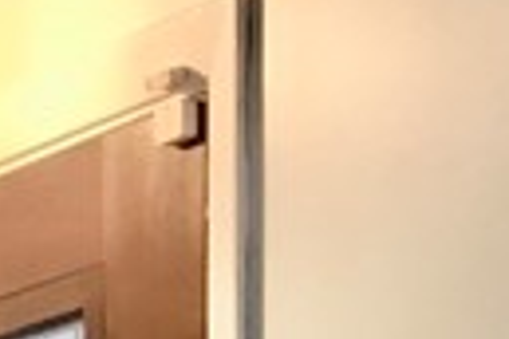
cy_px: 1269
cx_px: -714
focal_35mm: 240
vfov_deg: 5.2
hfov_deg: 7.9
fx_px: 3393
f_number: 2.2
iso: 64
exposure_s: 1/30
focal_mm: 4.15
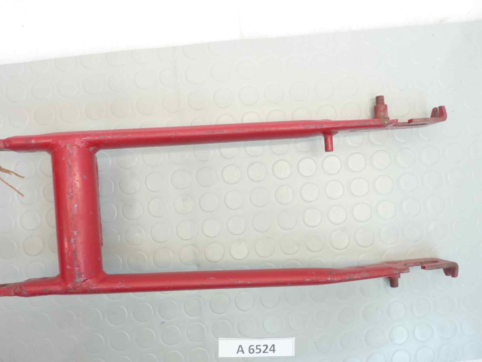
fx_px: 432
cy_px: 198
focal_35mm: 31
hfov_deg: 58.4
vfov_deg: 45.4
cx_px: 243
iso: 80
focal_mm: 4.1
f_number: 3.3
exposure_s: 1/10
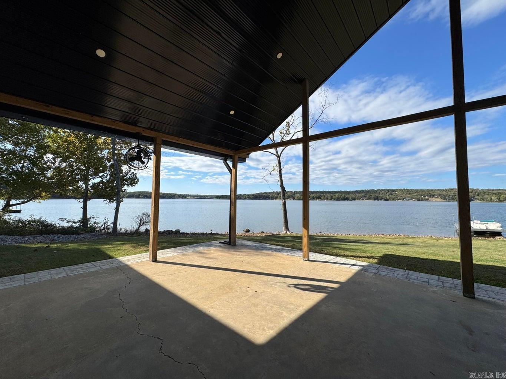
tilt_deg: +1.6
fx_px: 205
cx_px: 253
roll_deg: -0.8
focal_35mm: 14
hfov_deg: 102.1
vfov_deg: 85.7
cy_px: 190
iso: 50
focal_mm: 2.22
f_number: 2.2
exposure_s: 1/2584
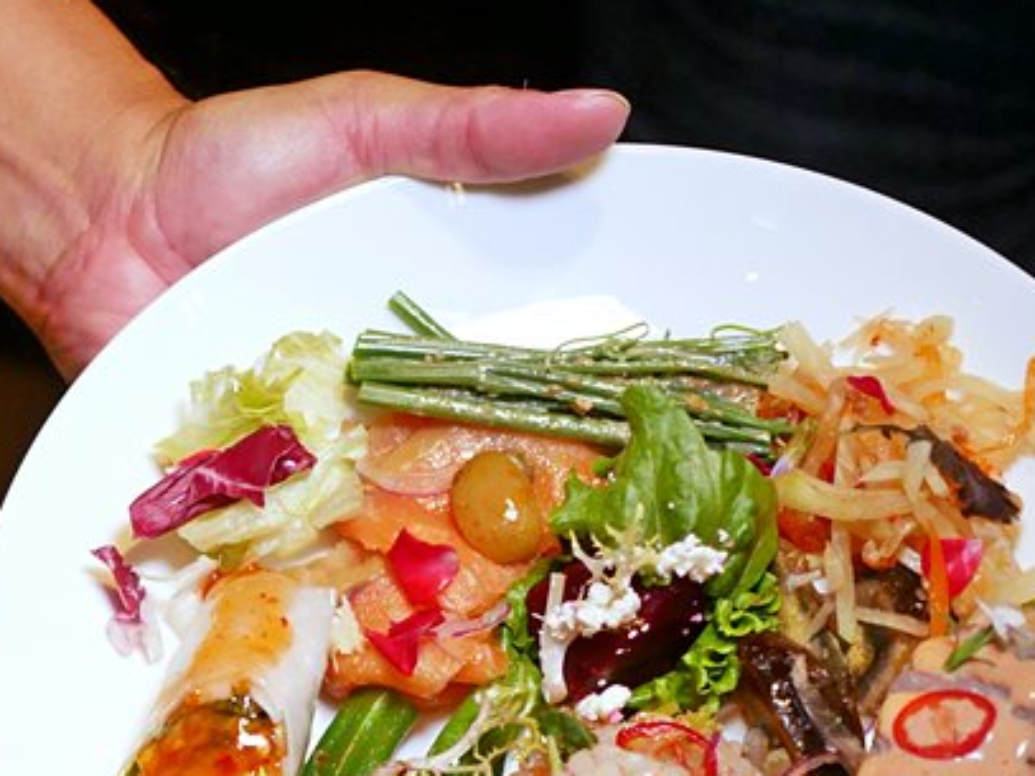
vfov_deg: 11.8
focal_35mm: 123
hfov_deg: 15.7
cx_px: -25
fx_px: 3677
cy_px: 925
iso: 200
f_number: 1.8
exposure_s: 1/250
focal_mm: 25
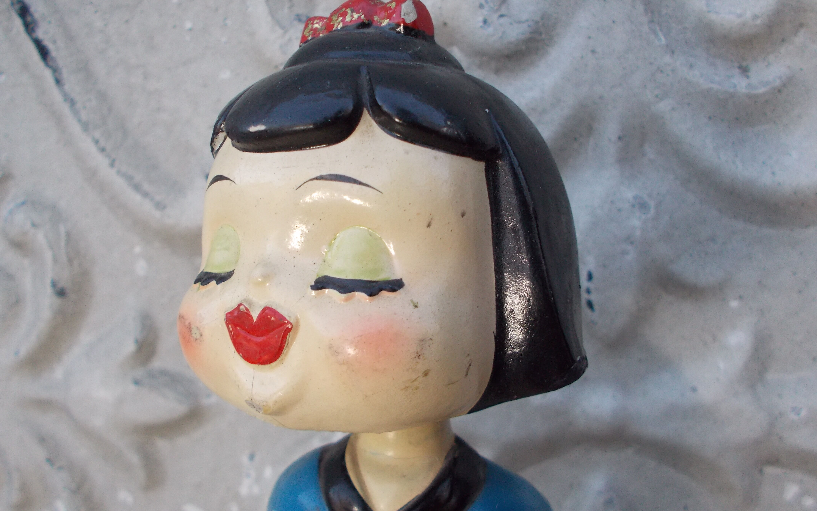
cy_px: 257
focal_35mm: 34
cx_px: 381
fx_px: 757
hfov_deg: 56.7
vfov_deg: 37.3
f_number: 3.4
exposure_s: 1/250
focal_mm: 5.3
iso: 200
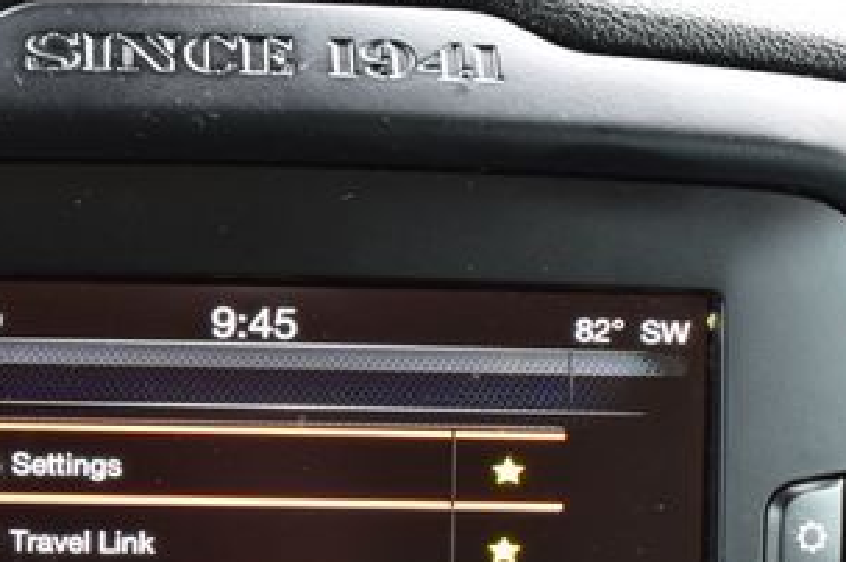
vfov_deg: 13.3
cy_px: 573
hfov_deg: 19.9
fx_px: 2371
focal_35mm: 101
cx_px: 125
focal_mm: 32
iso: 560
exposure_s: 1/15
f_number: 6.3
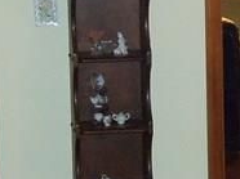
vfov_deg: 9.3
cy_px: 89
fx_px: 1108
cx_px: 324
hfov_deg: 12.0
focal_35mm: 160
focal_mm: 5.2
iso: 200
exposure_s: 1/30
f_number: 3.4
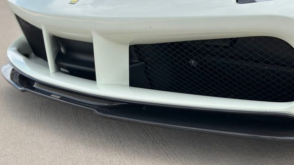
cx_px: 142
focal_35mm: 55
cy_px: 57
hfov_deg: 37.9
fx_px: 429
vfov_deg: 21.7
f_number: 1.78
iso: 80
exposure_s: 1/3155
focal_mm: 6.86
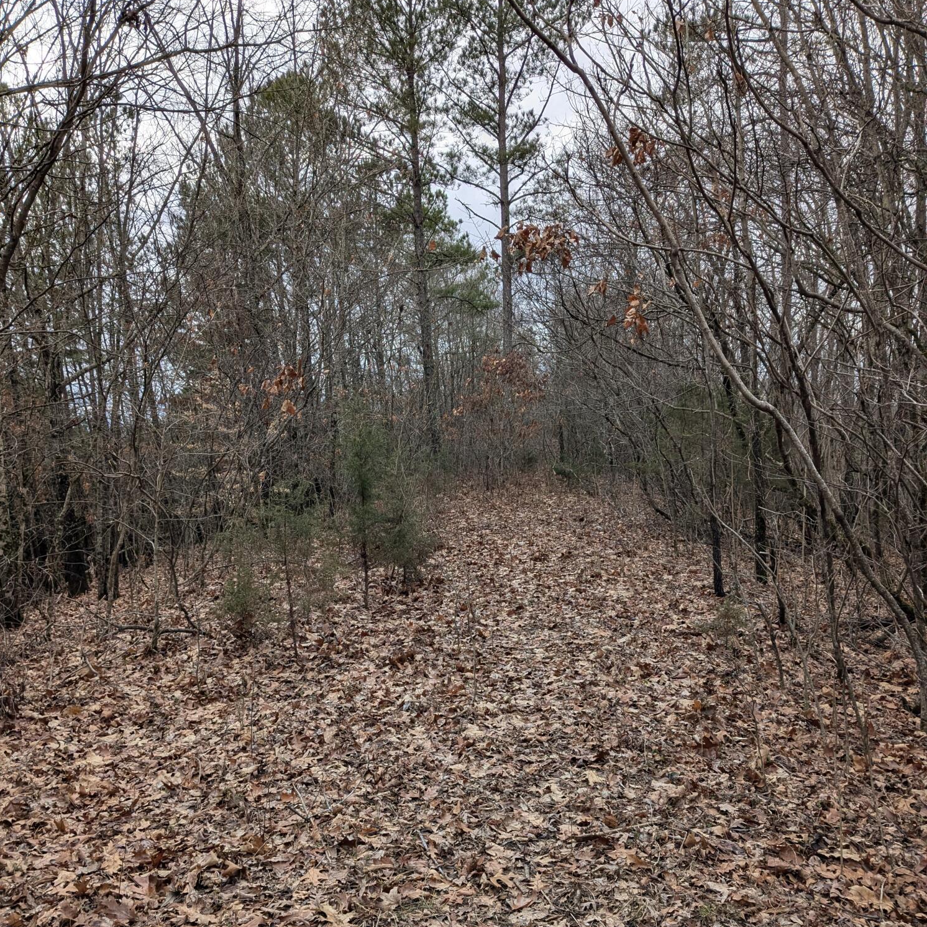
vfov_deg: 50.3
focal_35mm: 32
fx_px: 970
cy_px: 613
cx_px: 462
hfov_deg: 51.1
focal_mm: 4.38
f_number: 1.73
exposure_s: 1/1114
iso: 37
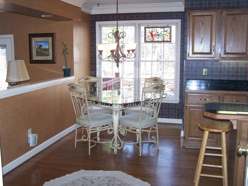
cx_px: 124
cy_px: 93
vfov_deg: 37.7
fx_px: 272
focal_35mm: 38
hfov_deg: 49.0
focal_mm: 6.3
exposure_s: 1/60
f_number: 2.8
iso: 140
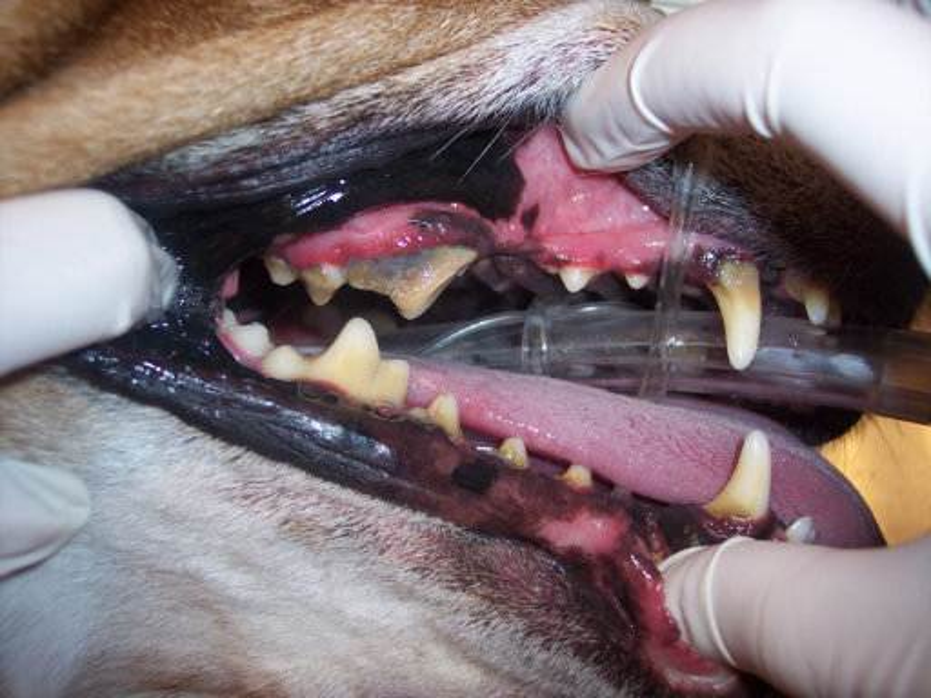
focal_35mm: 39
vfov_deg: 36.8
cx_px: 466
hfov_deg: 47.9
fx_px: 1049
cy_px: 349
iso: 90
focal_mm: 8
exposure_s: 1/64
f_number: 2.8
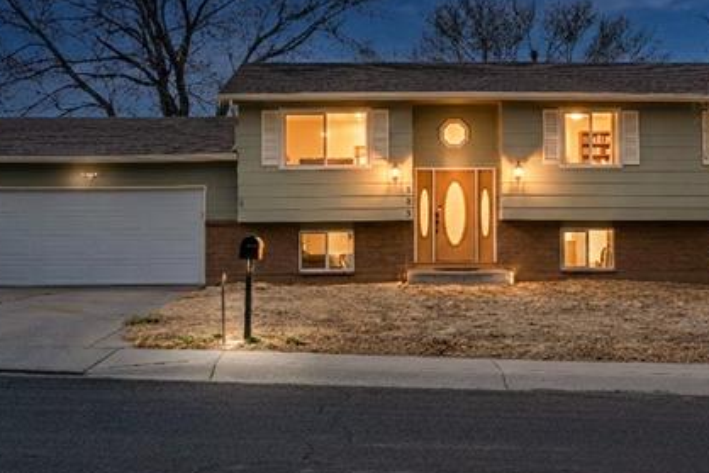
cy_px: 181
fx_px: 1039
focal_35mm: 53
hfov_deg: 37.6
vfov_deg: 25.6
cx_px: 409
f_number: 8
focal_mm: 23
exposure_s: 1/100
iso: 100
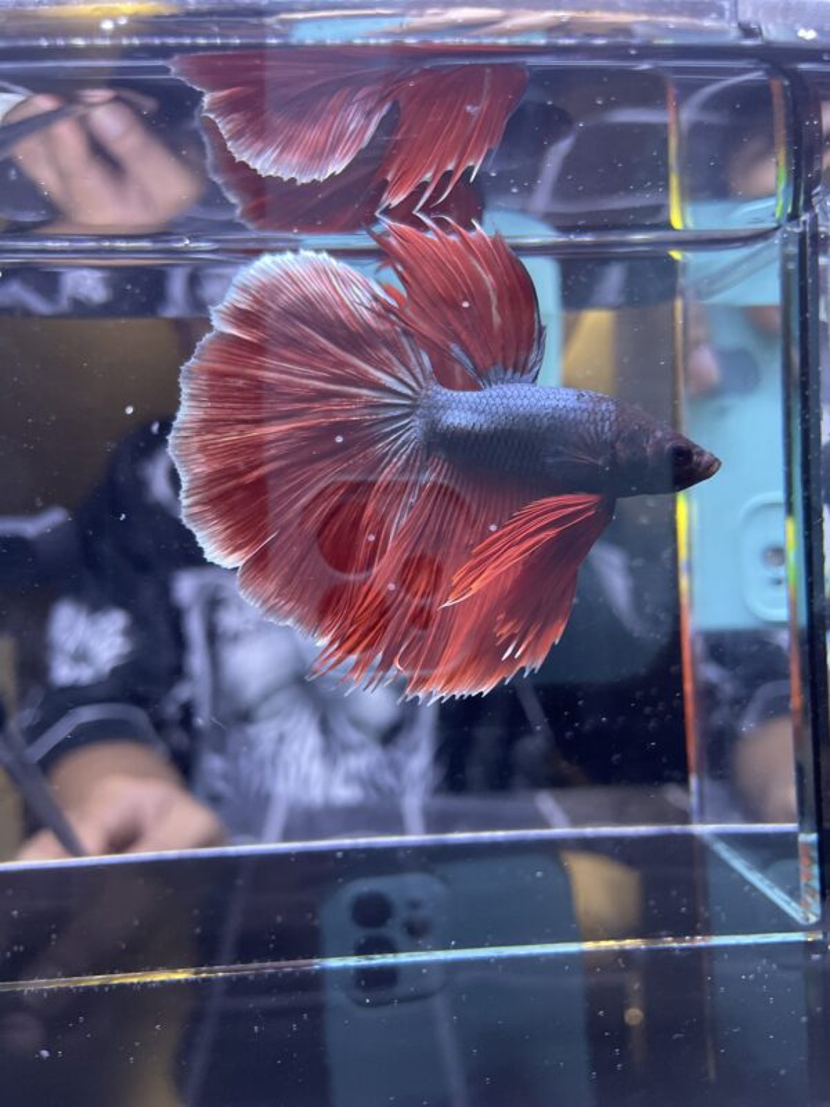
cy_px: 554
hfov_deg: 53.1
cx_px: 415
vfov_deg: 67.3
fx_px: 831
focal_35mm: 26
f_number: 1.6
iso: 250
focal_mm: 4.2
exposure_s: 1/50
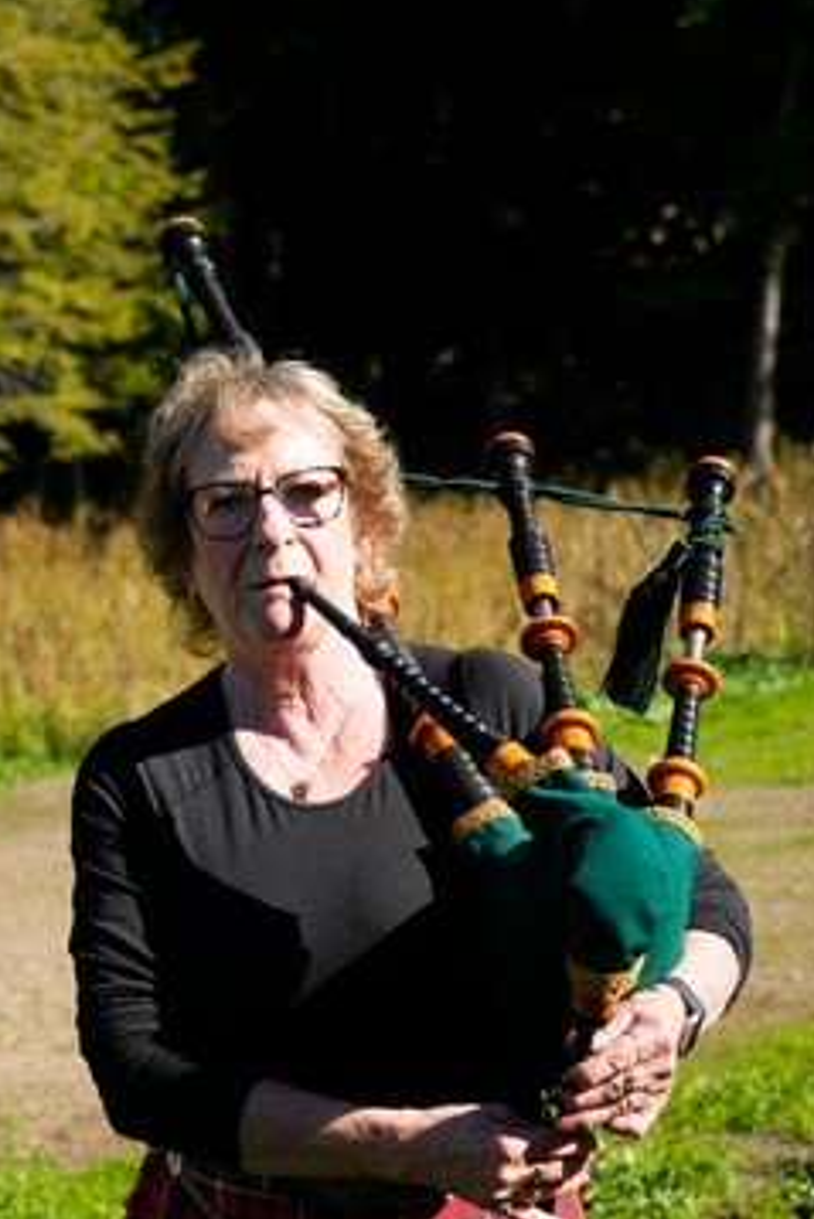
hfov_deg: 20.3
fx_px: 2270
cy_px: 994
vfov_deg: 29.3
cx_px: 317
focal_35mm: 67
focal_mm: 40
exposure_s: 1/640
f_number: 4
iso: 100
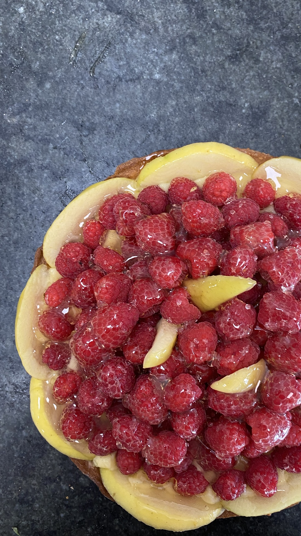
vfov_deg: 66.1
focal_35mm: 29
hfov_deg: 39.8
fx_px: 412
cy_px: 263
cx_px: 193
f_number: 1.8
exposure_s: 1/50
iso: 100
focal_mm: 4.25
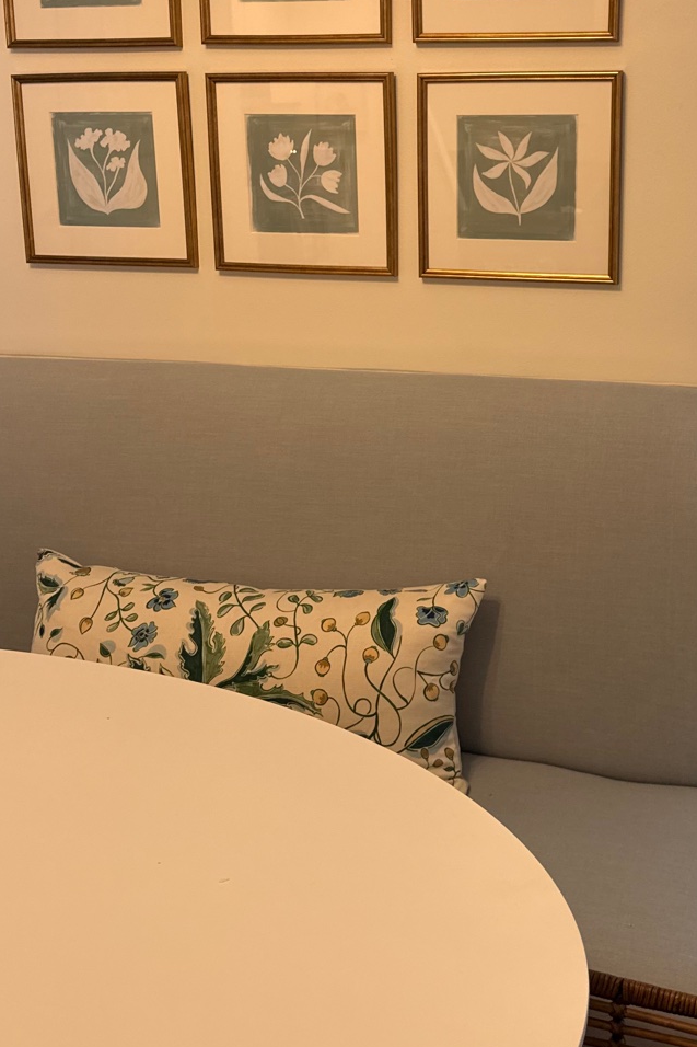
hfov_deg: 31.4
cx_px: 501
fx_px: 1220
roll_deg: +0.5
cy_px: 331
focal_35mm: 42
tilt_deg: -8.2
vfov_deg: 45.5
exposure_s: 1/60
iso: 125
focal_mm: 6.76
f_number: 1.78
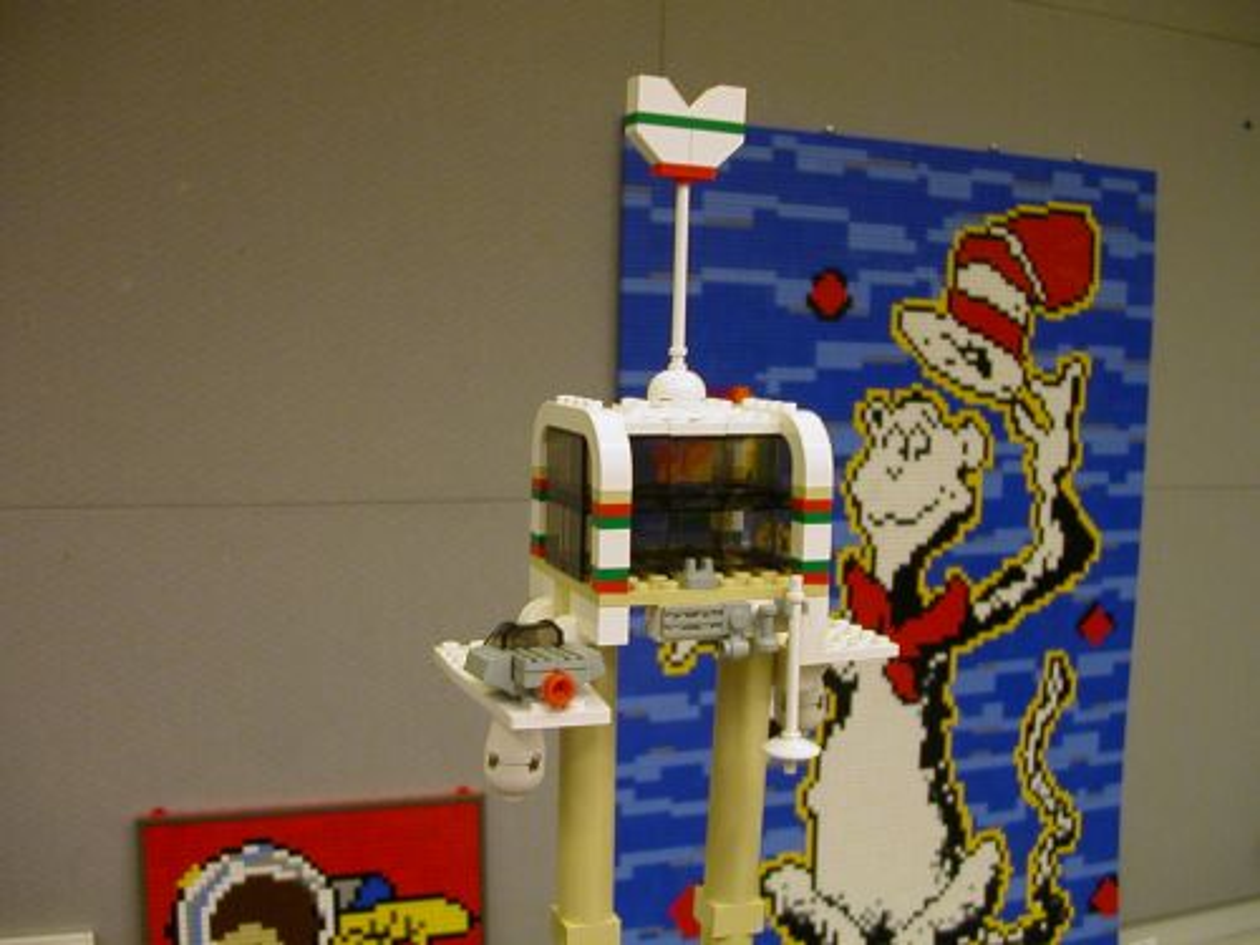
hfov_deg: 50.1
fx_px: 1347
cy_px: 472
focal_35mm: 37
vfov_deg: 38.7
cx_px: 630
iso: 100
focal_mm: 5.6
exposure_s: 1/20.6
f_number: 2.7
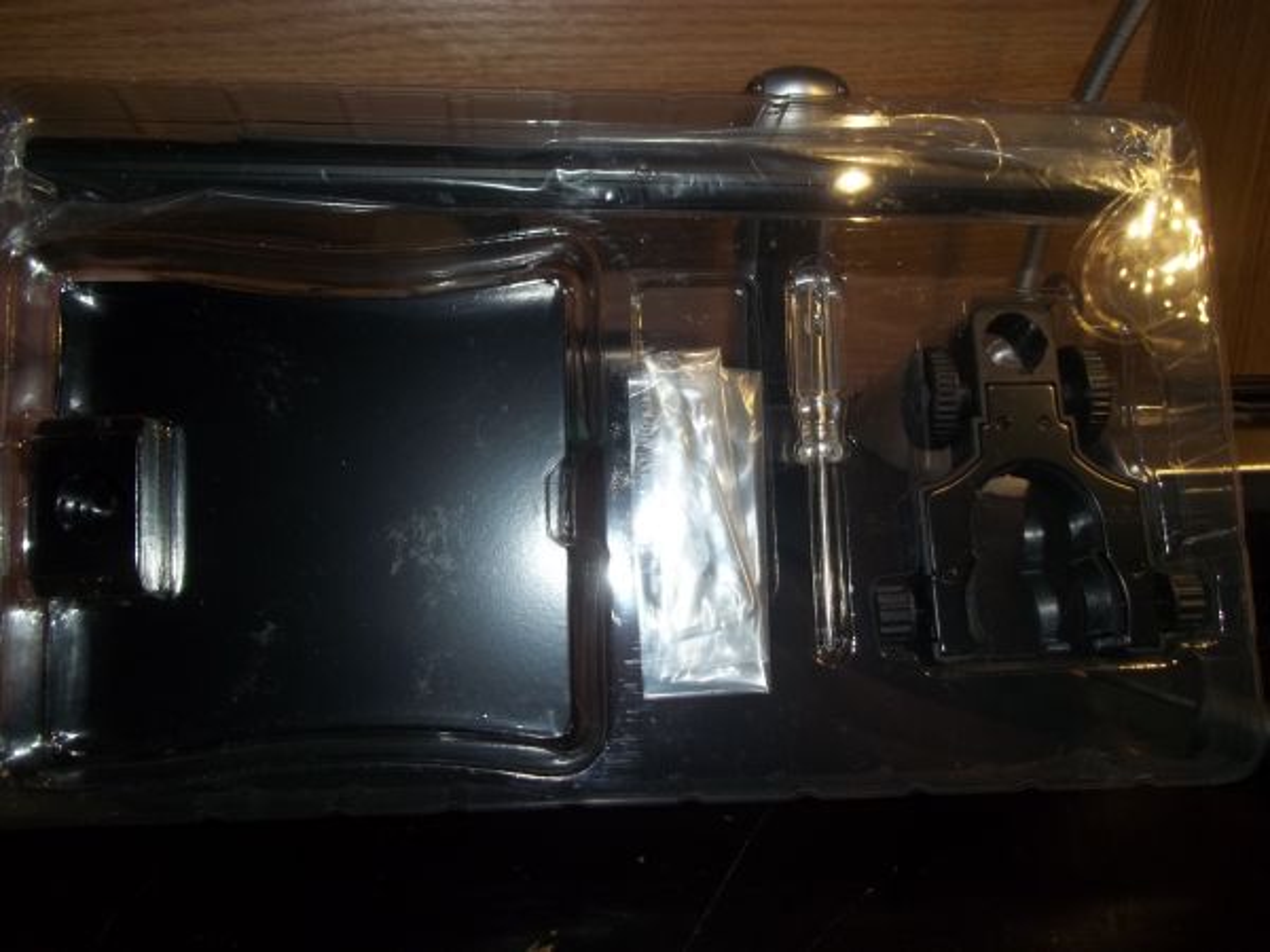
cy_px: 476
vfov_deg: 44.2
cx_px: 635
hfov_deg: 56.8
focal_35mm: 32
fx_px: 1174
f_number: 2.9
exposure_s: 1/30
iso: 64
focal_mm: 5.7
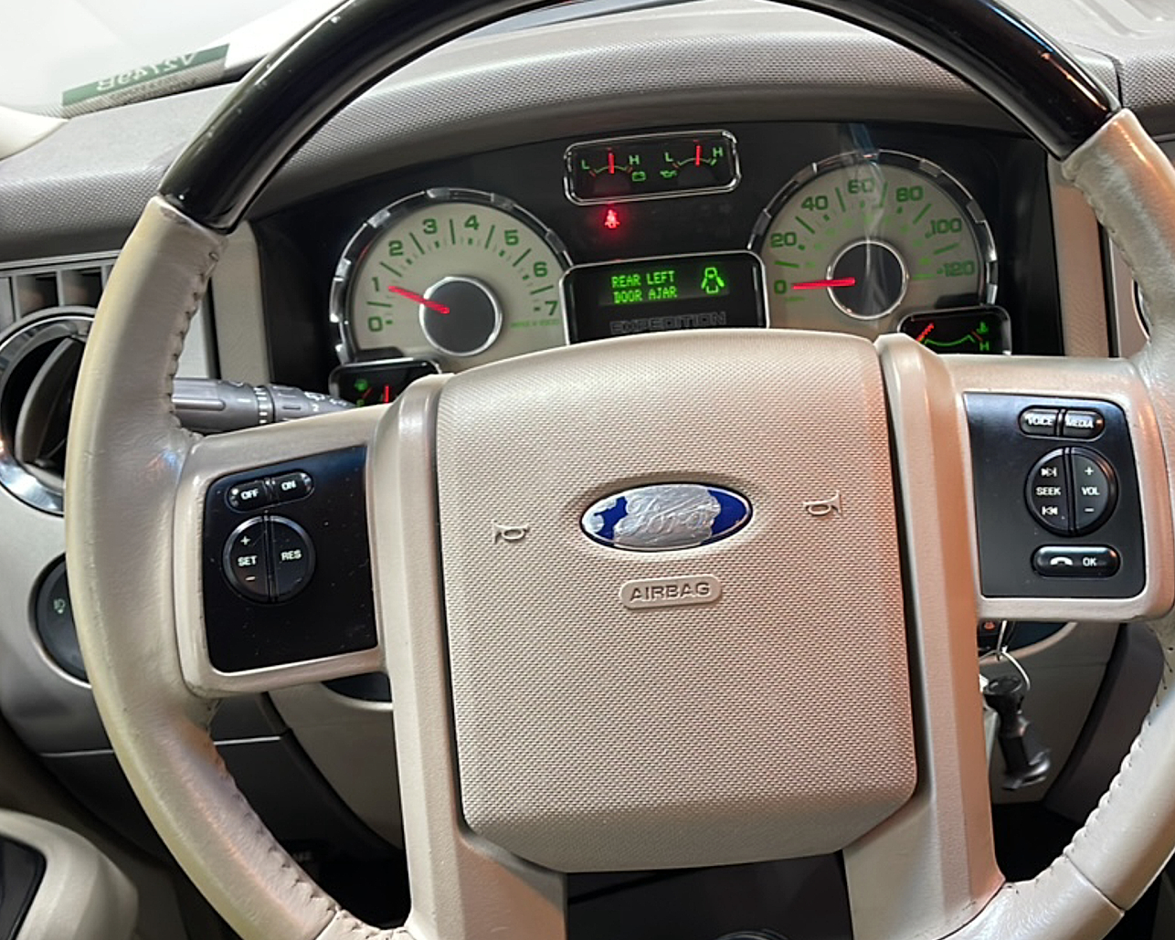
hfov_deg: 52.4
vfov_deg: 43.3
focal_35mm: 34
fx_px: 1182
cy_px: 508
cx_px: 717
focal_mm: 5.1
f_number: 1.6
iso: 250
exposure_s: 1/40
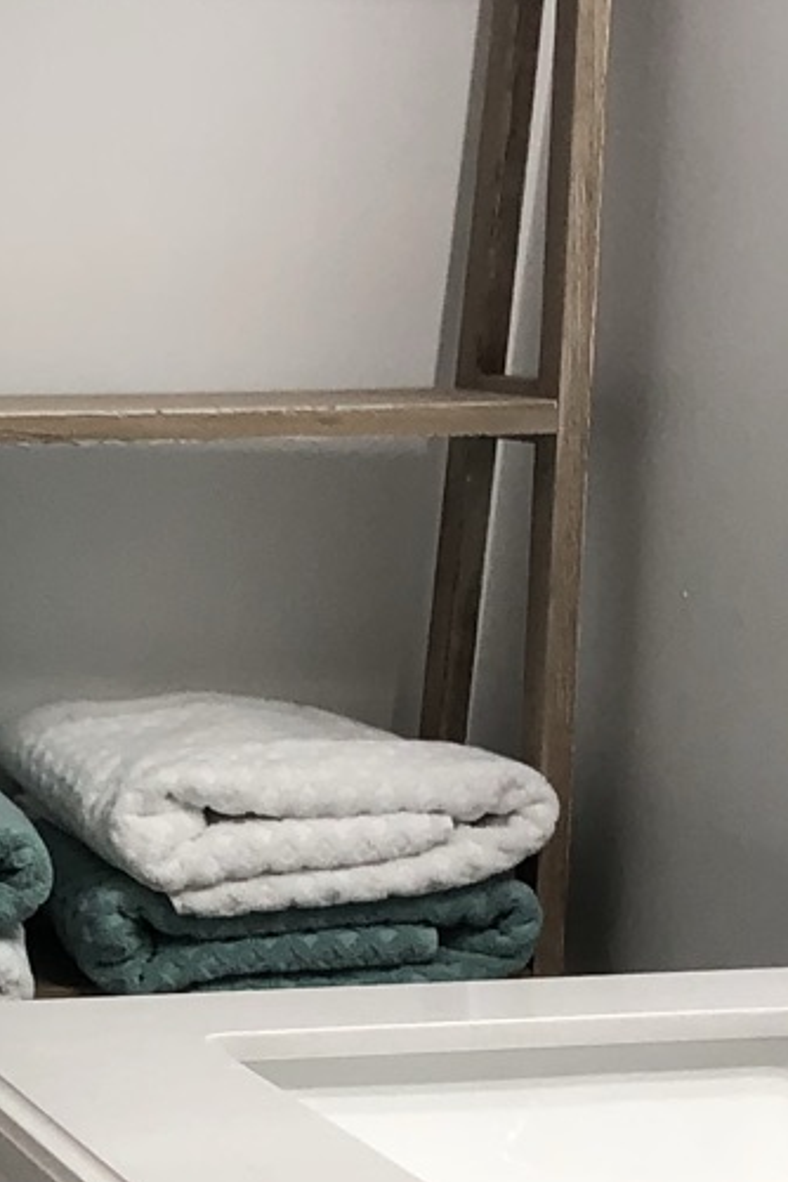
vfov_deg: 16.8
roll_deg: -0.4
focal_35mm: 119
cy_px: 1180
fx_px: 3907
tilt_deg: -12.1
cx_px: -191
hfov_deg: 11.3
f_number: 1.8
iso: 64
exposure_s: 1/120
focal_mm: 3.99
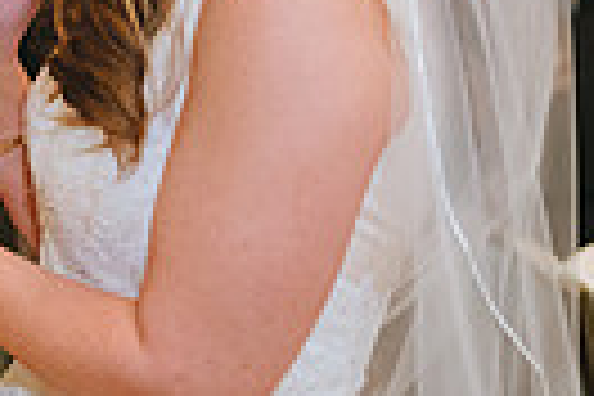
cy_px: 47
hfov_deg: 9.1
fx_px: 3481
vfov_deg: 6.5
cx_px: -608
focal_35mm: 211
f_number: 2.8
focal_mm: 48
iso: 2000
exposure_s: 1/125
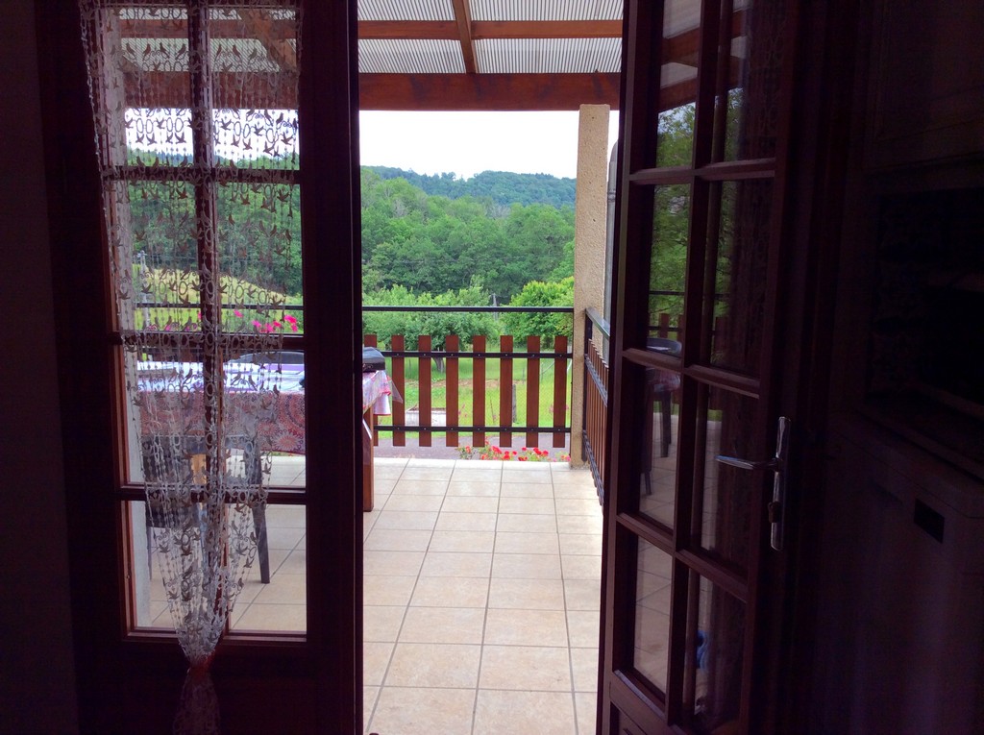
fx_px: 908
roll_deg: -0.1
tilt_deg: -9.6
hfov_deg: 56.9
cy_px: 368
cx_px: 492
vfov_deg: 44.1
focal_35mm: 32
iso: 32
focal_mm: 3.3
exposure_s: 1/164
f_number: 2.4
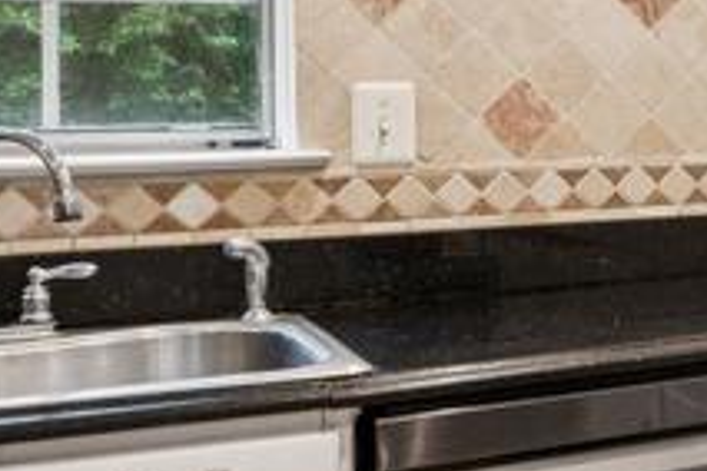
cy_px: 114
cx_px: 1142
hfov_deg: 21.0
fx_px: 1512
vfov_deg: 17.6
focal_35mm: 77
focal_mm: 16
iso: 400
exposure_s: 1/8
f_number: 10
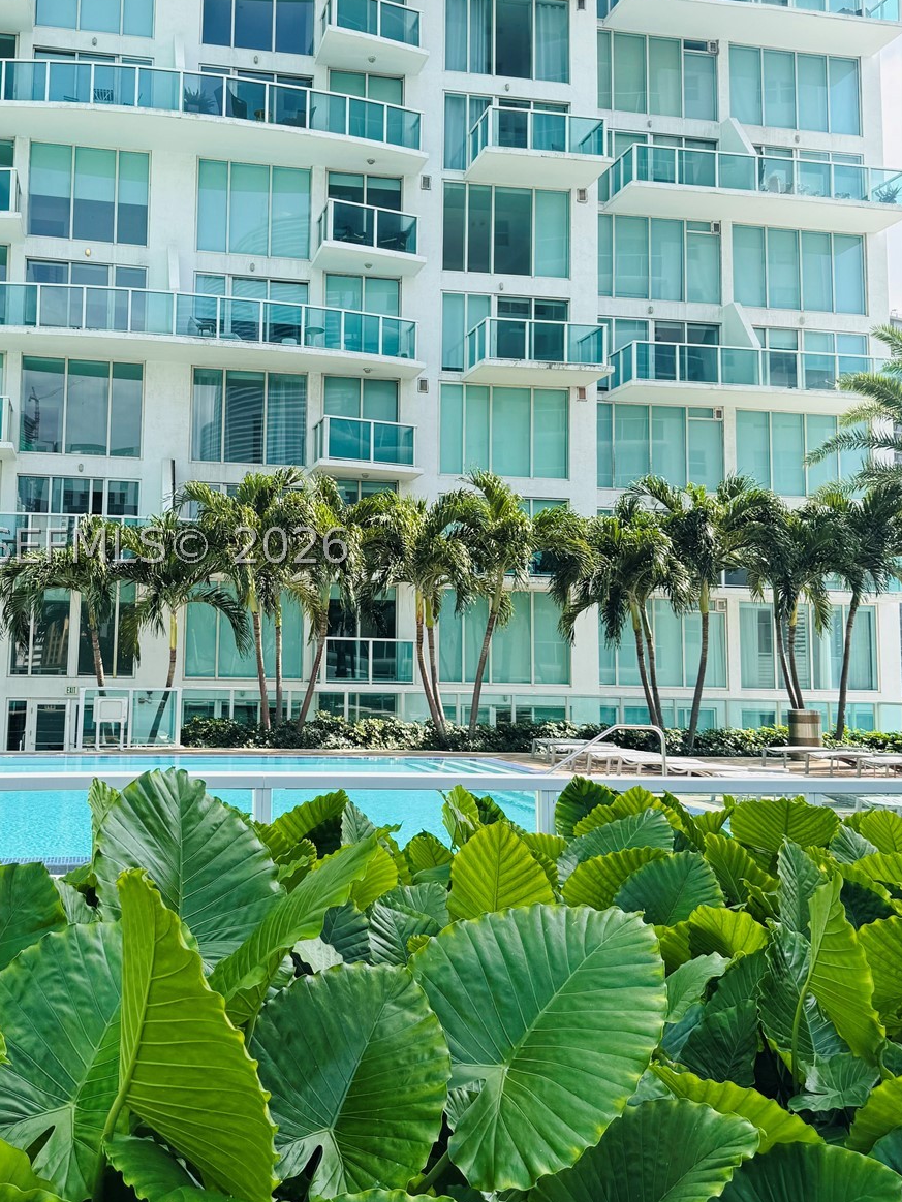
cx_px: 288
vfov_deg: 55.3
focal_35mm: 33
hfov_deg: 42.3
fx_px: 1147
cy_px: 546
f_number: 1.78
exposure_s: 1/1560
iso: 80
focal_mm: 6.76
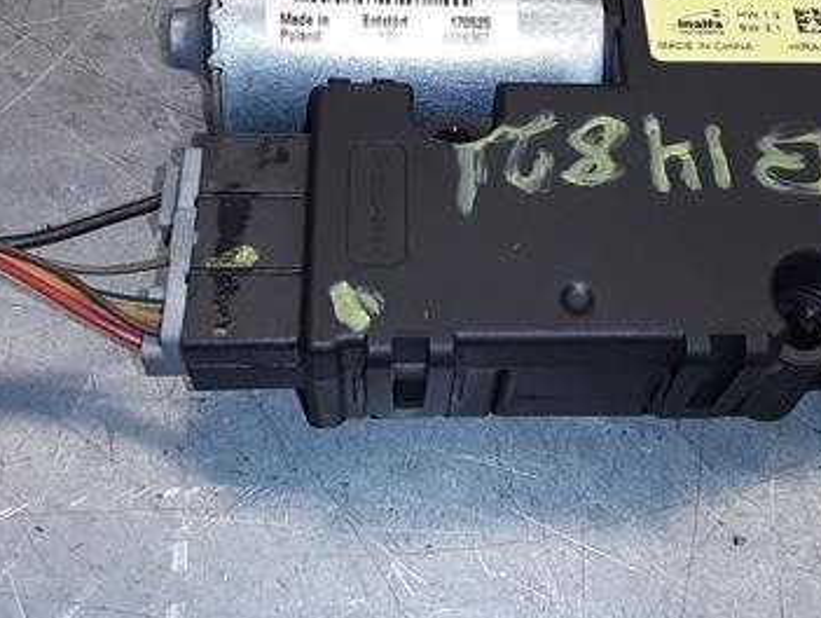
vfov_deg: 28.2
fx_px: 1211
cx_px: 480
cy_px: 150
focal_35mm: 51
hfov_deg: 37.4
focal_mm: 2.91
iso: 40
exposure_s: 1/151
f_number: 1.9
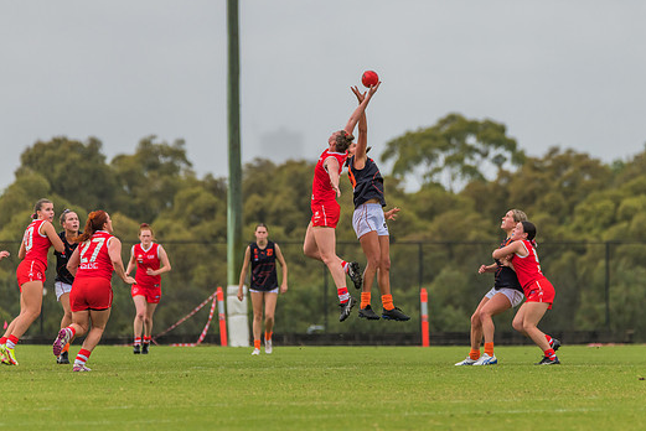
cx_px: 394
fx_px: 9138
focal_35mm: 509
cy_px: 165
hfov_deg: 4.0
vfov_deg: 2.7
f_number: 6
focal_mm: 360
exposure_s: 1/1250
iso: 500
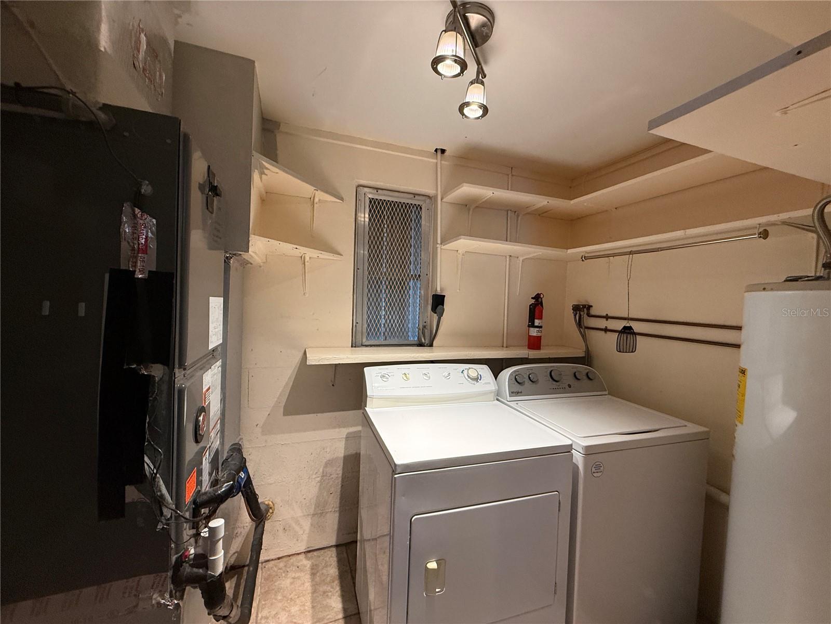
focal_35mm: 14
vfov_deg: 85.7
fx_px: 336
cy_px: 312
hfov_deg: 102.1
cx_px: 416
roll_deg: -1.8
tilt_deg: -1.7
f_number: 2.2
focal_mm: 2.22
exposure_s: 1/60
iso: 250
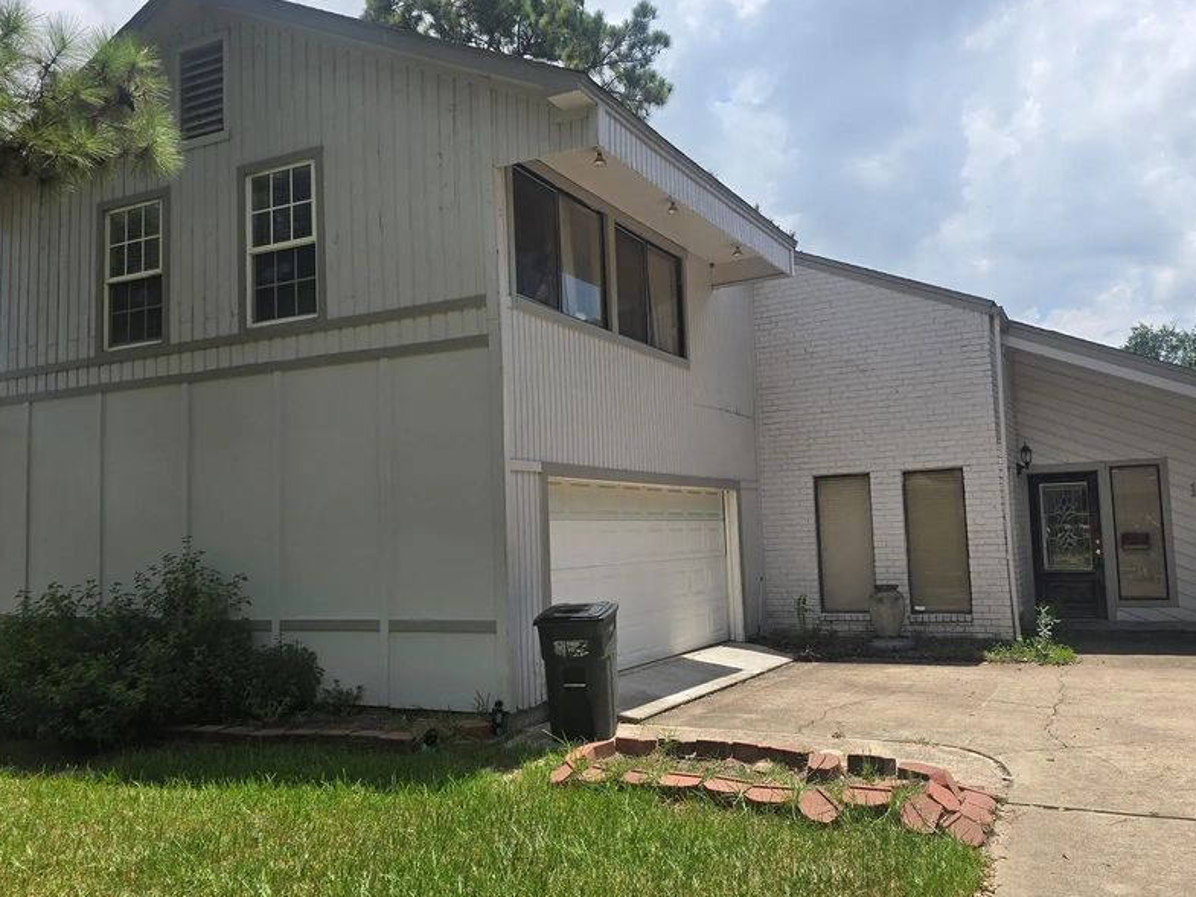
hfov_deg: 60.0
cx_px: 596
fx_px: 1037
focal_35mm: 30
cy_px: 449
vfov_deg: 46.8
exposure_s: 1/939
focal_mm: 6.3
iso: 12
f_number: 1.7
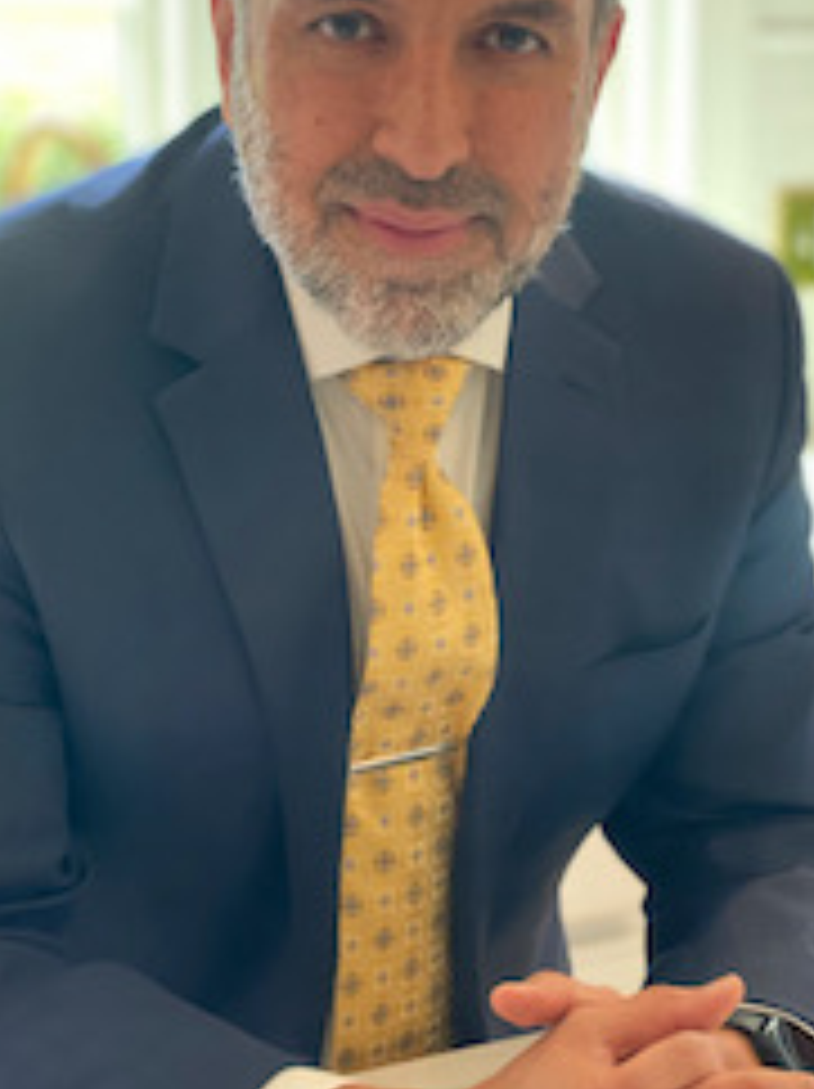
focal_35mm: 86
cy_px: 418
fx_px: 2701
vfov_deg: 22.7
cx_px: 414
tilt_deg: -6.7
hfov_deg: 17.1
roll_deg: -0.6
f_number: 2
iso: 200
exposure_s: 1/120
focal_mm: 6
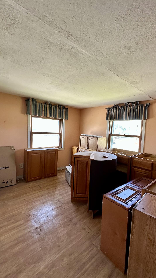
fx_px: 118
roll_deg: -2.8
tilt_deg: -3.6
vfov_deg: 99.4
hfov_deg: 66.4
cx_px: 94
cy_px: 140
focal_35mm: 16
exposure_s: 1/99
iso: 125
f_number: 2.2
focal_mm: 2.22
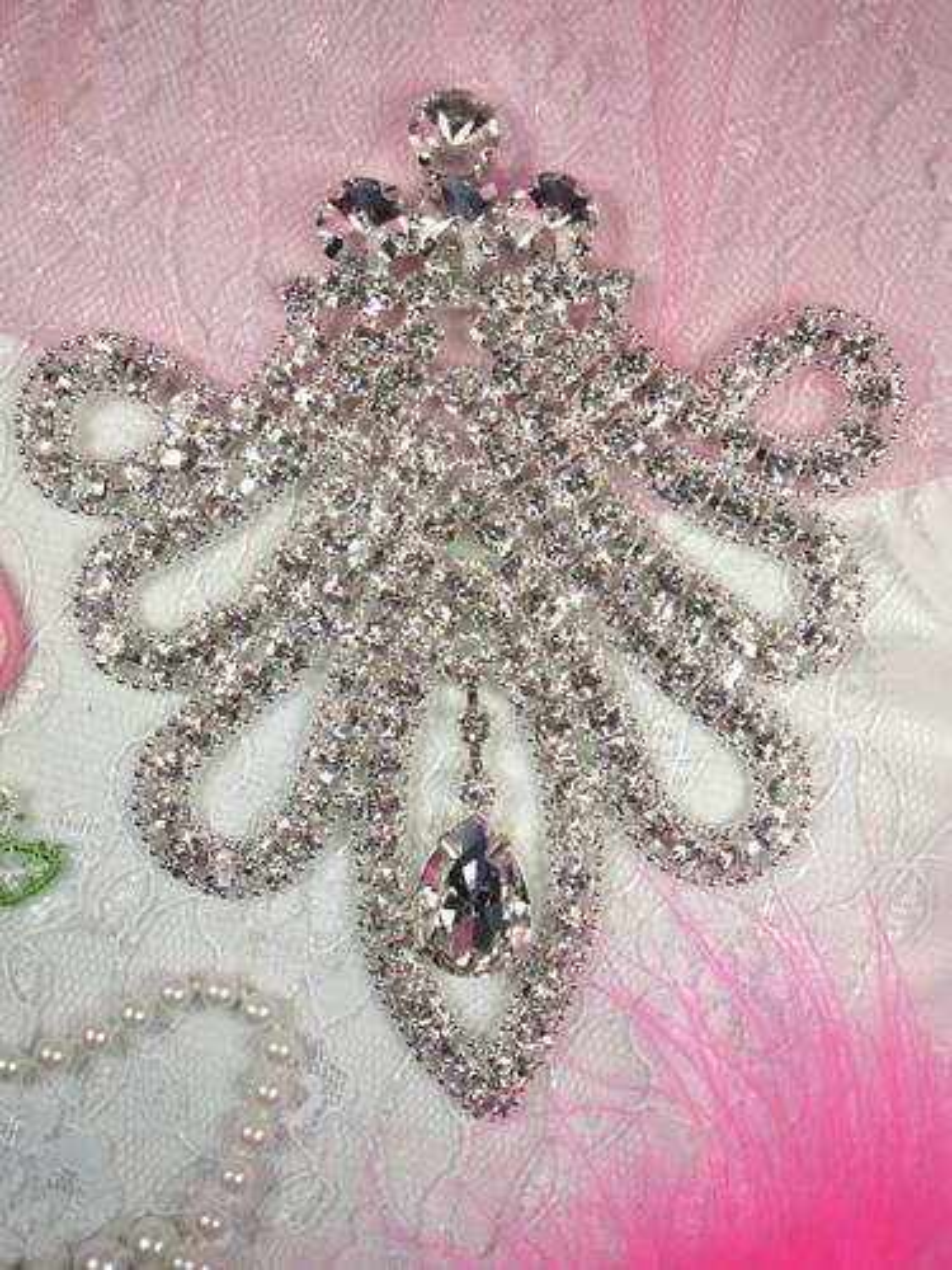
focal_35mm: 36
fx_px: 1320
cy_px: 635
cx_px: 476
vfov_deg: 51.4
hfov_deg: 39.7
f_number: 4.1
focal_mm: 6.5
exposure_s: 1/350
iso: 80
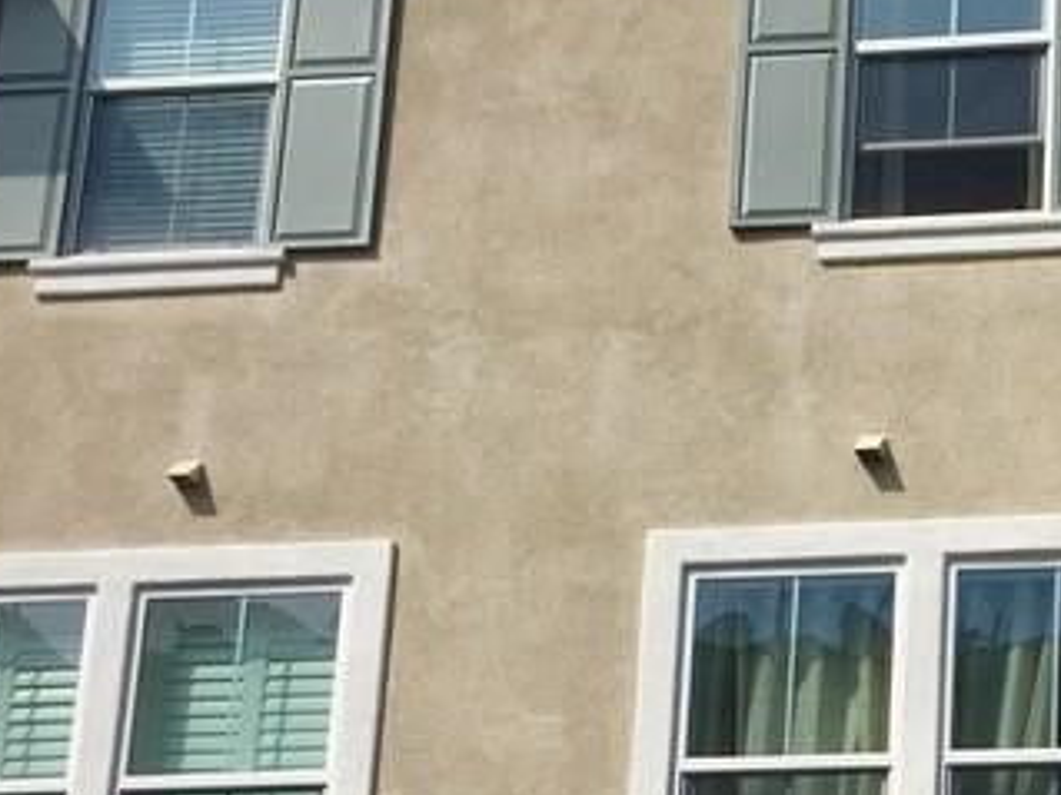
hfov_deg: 19.6
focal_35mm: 93
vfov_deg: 15.5
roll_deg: +0.5
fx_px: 2849
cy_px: 868
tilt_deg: +18.5
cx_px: 1334
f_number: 2.2
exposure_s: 1/3968
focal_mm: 4.15
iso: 32
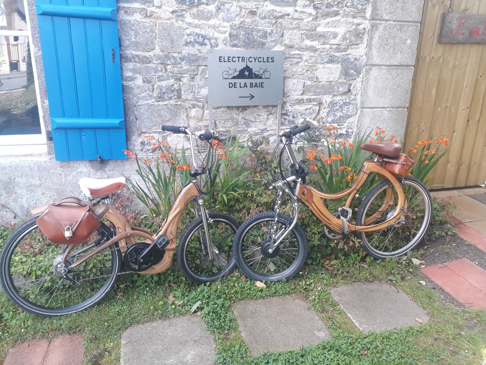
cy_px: 182
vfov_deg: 51.4
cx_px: 243
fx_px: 379
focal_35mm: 27
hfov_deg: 65.3
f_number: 1.9
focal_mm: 3.6
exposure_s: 1/100
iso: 50
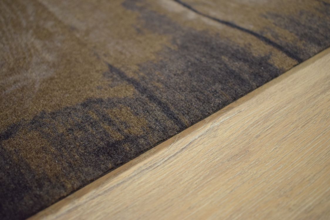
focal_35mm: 42
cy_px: 110
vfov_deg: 31.9
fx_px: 385
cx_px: 165
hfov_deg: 46.4
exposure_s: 1/100
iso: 1600
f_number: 4.2
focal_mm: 28
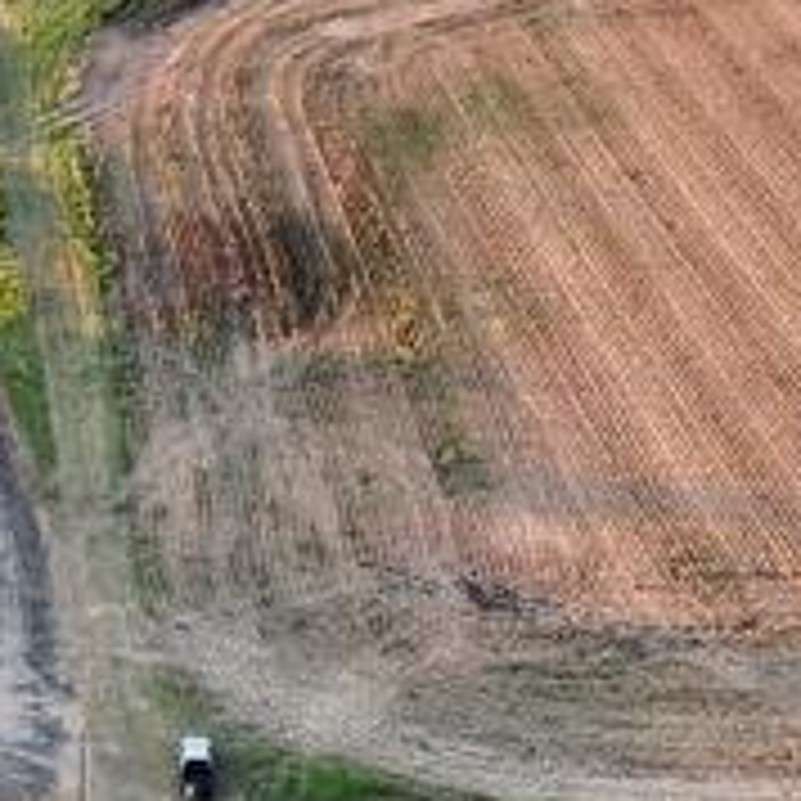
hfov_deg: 13.6
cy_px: -189
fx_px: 3194
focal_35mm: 122
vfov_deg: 13.8
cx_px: -306
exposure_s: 1/1000
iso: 280
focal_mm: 6.72
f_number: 1.7
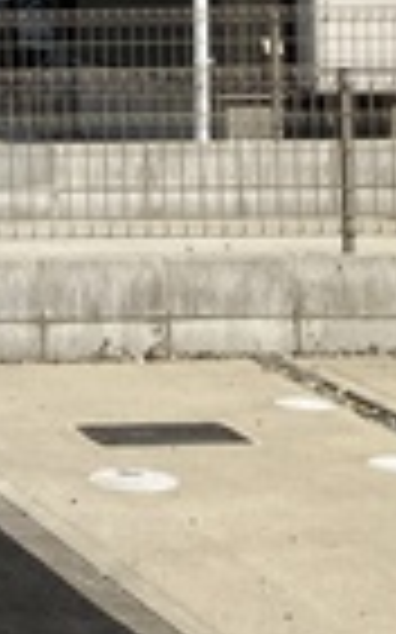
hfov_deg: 8.3
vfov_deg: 14.9
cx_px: -783
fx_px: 2334
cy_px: -130
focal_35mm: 135
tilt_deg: +2.4
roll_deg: -2.0
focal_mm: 3.99
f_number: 1.8
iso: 20
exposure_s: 1/3205
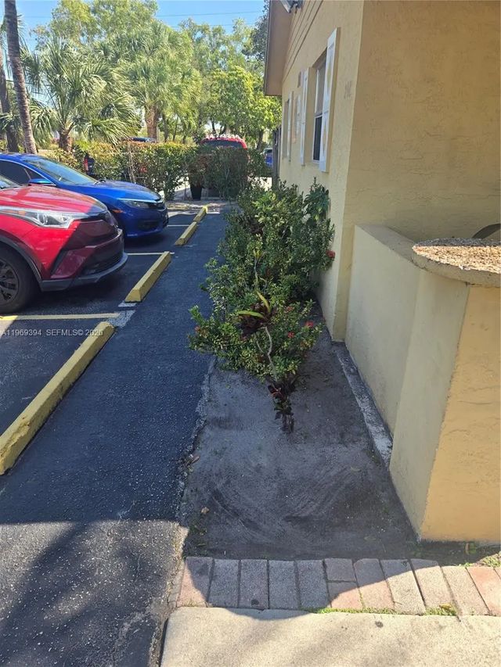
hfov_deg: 58.9
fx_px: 444
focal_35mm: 23
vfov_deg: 73.9
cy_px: 334
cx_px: 250
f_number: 1.8
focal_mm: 5.4
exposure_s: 1/633
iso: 25
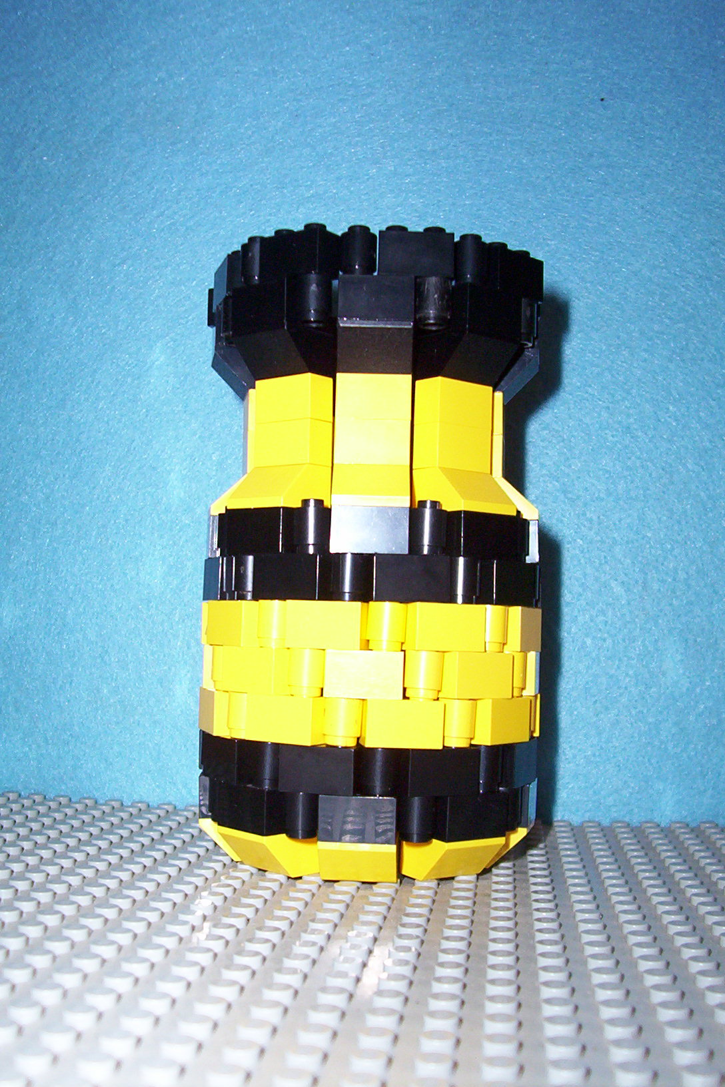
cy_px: 544
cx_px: 362
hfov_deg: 31.2
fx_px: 1299
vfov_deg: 45.4
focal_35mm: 43
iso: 140
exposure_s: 1/60
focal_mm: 5.77
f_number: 2.73
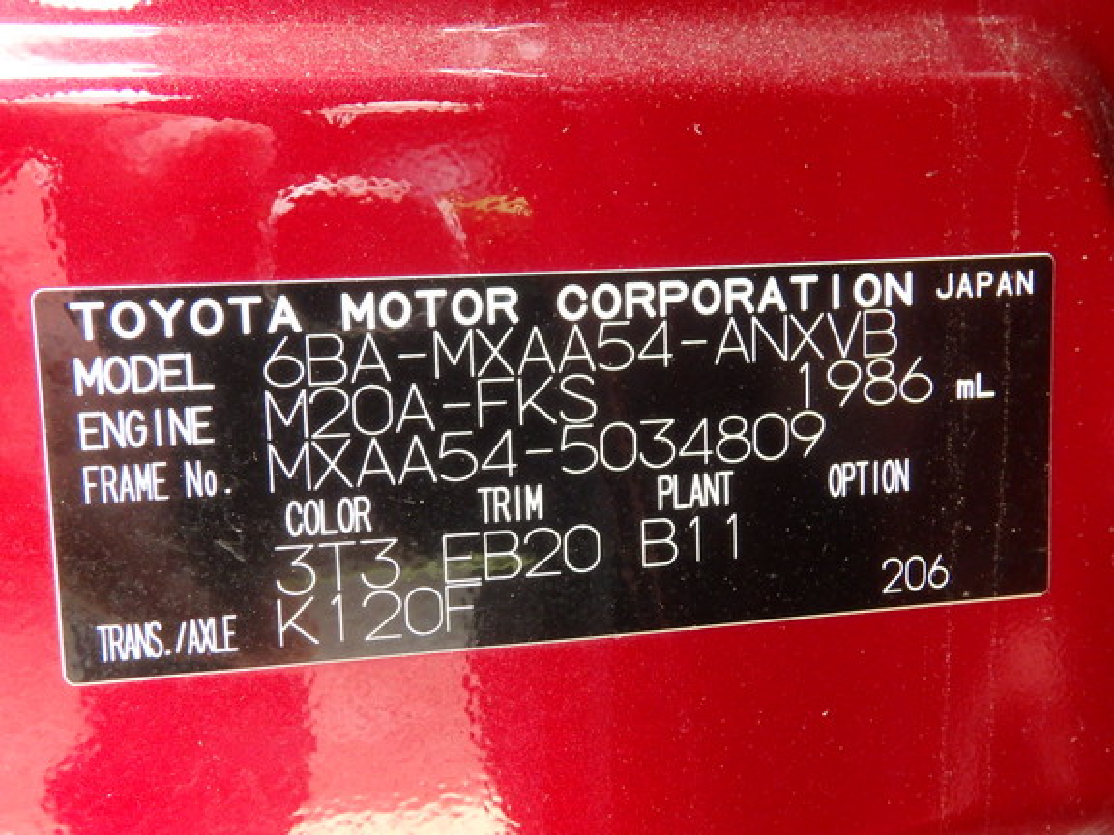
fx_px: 1094
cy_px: 418
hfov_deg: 54.0
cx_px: 557
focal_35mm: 34
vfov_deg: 41.8
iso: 640
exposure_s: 1/40
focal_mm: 6
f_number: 4.9
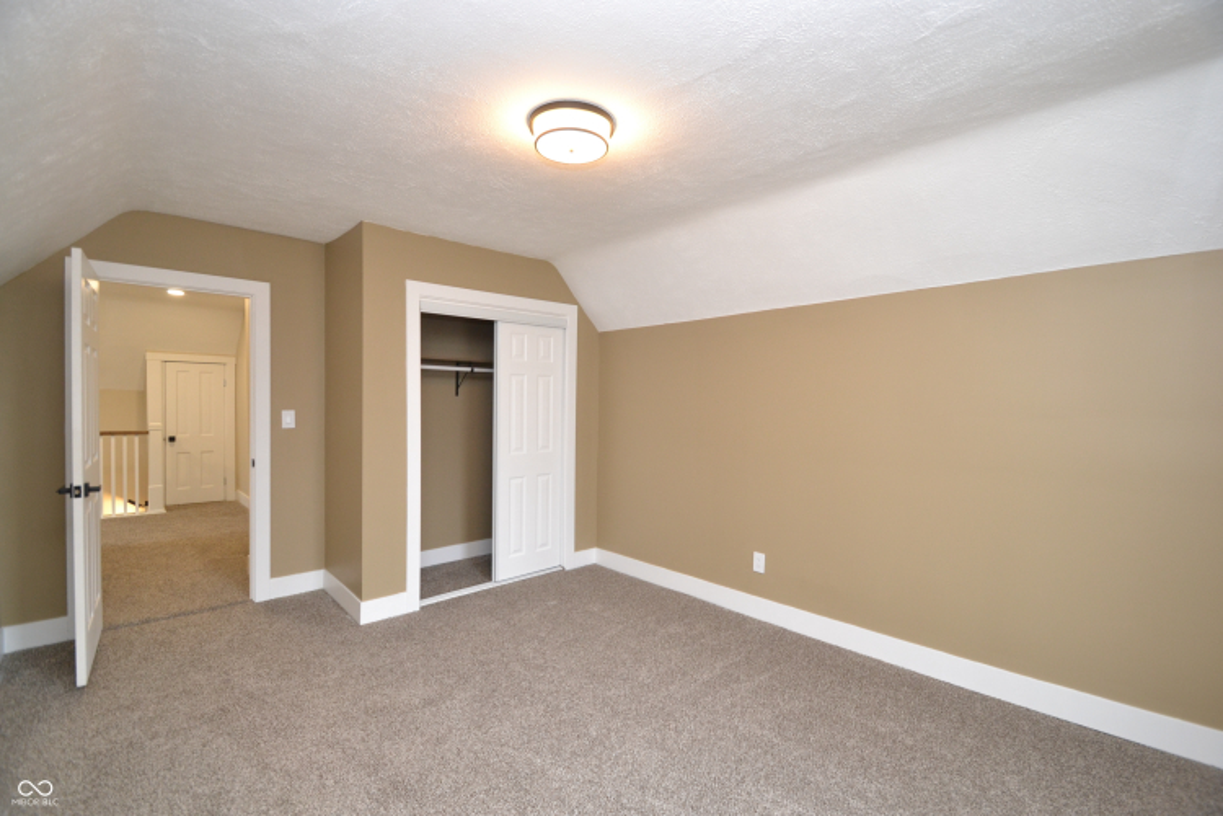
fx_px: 510
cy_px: 408
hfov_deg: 100.4
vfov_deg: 77.3
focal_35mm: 15
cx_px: 612
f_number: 3.5
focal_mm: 10
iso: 800
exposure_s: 1/60
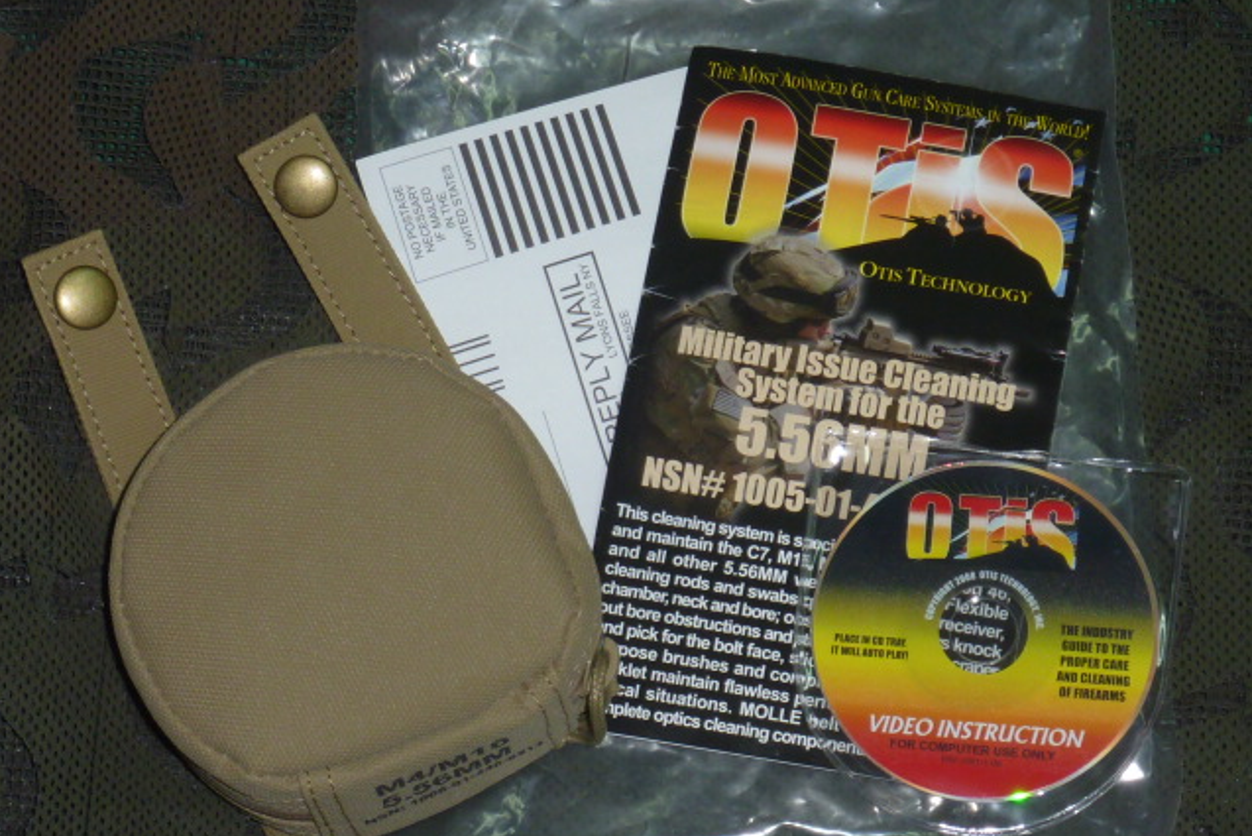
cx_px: 625
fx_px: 4104
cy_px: 405
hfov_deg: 17.3
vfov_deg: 11.6
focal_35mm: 118
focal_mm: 10.3
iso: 100
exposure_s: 1/30
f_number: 4
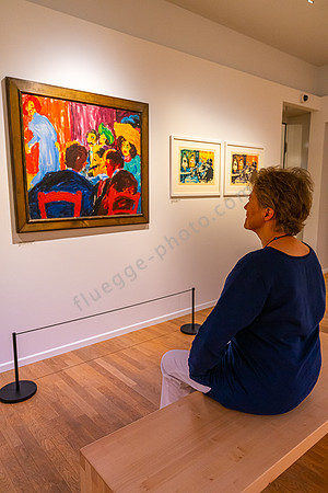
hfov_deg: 49.6
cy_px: 246
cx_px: 164
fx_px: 355
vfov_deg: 69.4
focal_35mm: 26
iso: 5000
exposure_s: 1/30
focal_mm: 26
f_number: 4.5
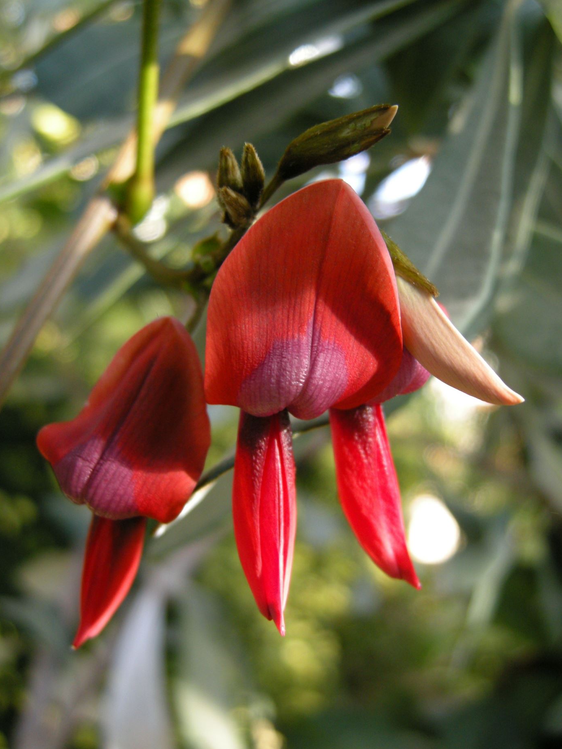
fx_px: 822
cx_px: 297
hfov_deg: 37.7
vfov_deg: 48.9
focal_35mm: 38
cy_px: 348
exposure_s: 1/56
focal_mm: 7.5
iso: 150
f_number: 2.7
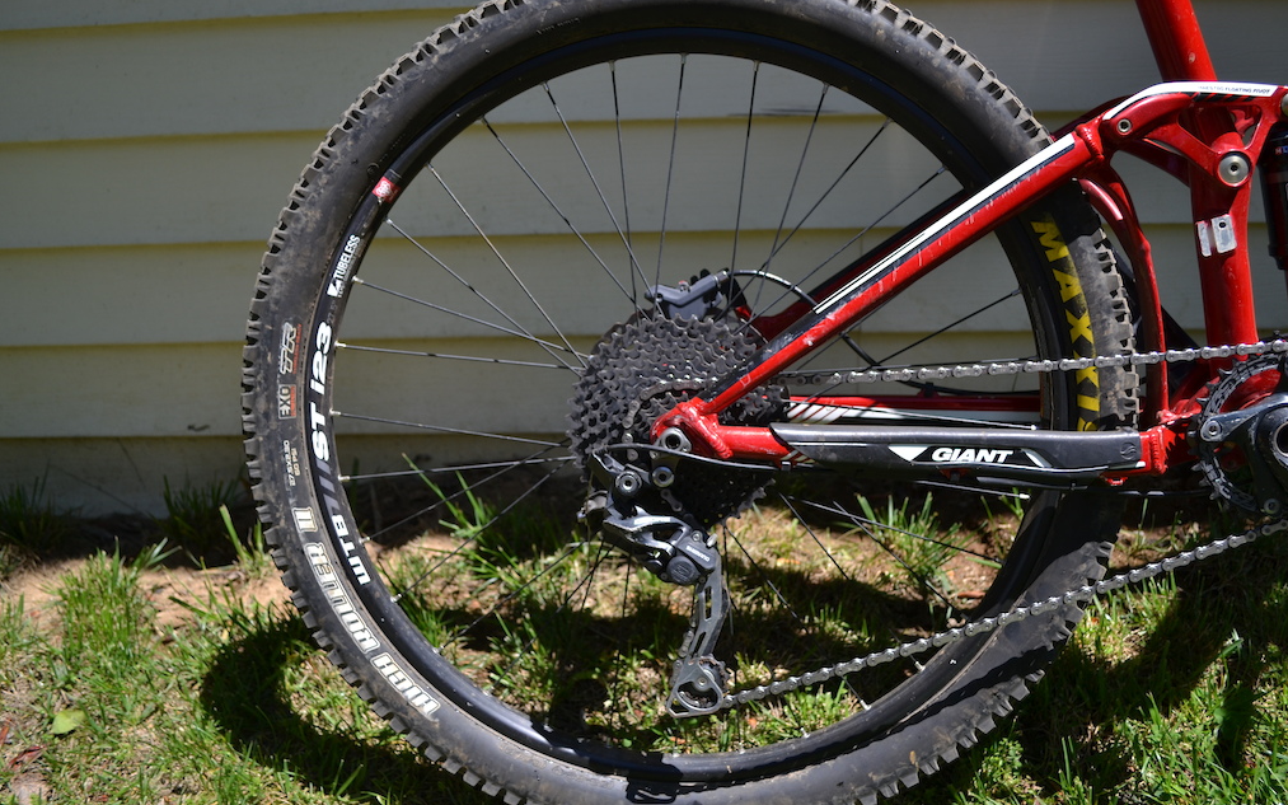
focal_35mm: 34
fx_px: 1193
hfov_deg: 56.7
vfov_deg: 37.3
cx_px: 642
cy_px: 401
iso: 100
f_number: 3.8
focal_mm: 22
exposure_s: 1/640
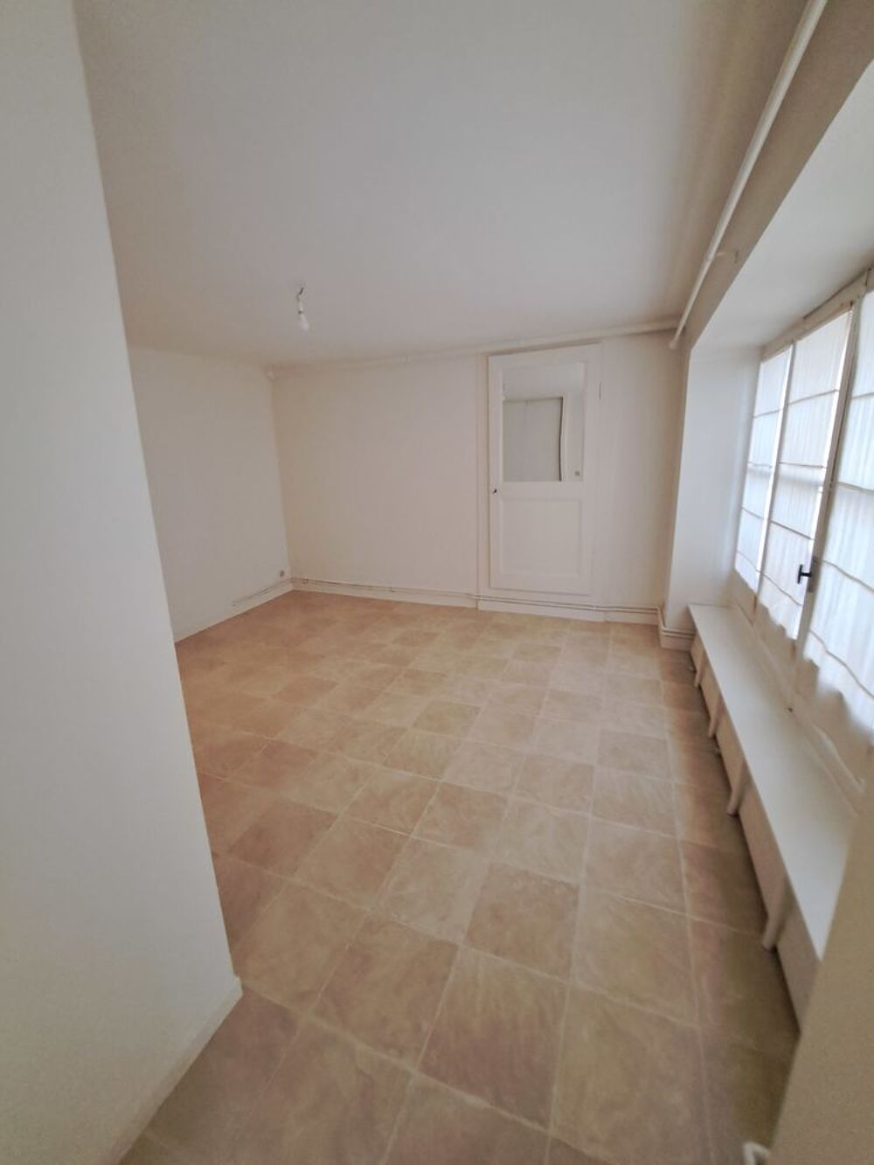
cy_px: 582
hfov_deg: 89.9
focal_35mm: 13
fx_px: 438
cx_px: 437
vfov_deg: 106.2
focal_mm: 1.74
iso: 250
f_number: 2.2
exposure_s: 1/50
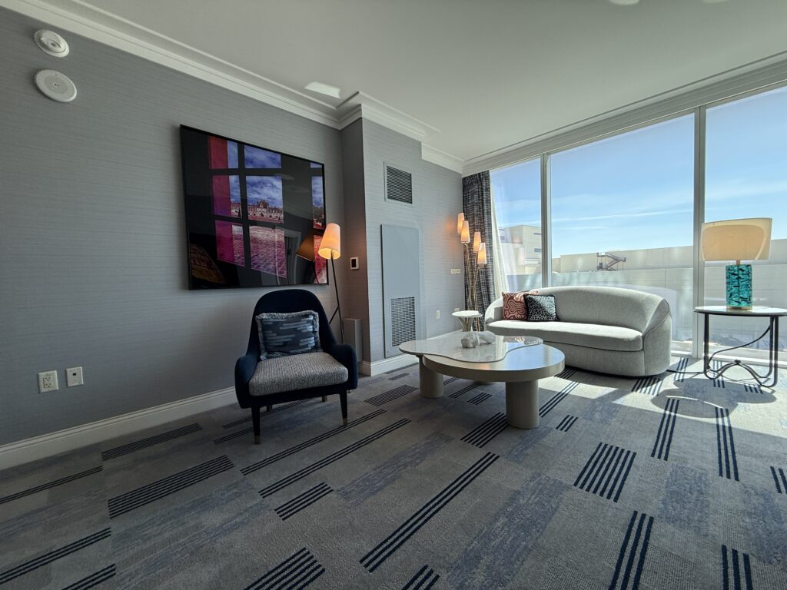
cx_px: 394
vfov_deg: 85.7
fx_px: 318
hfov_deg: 102.1
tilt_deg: -2.9
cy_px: 295
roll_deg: +2.0
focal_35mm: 14
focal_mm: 2.22
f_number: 2.2
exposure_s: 1/135
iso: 64
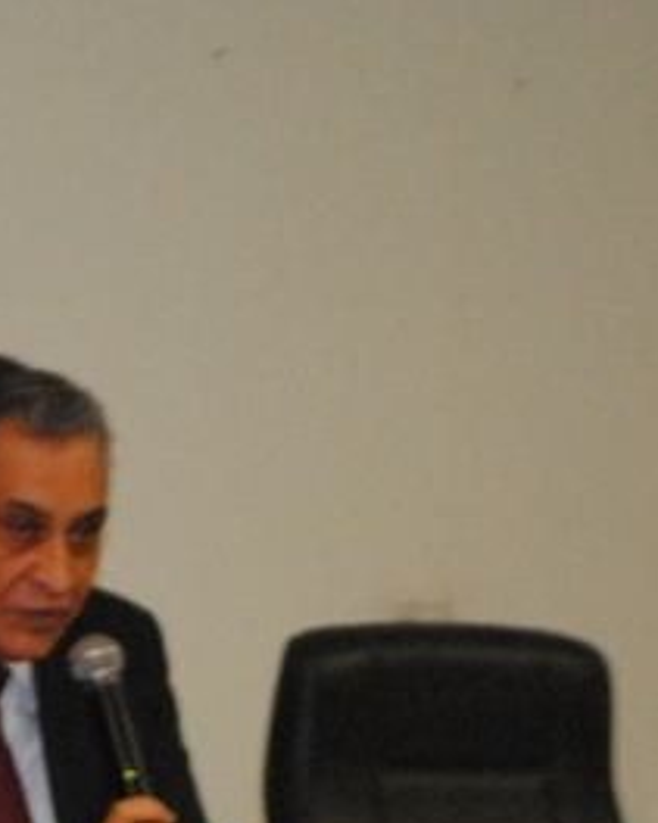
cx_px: -115
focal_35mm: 235
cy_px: 804
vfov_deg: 8.2
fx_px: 5734
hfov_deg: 6.5
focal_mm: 55
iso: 1600
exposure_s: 1/30
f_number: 5.6
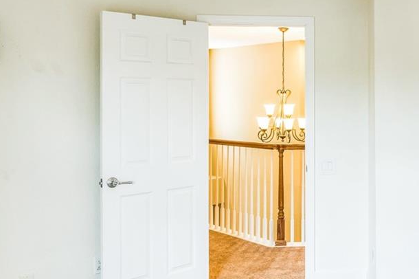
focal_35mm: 42
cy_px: 107
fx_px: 489
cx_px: 370
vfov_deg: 31.7
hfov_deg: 42.9
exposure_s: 1/20
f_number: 6.3
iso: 1000
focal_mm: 16
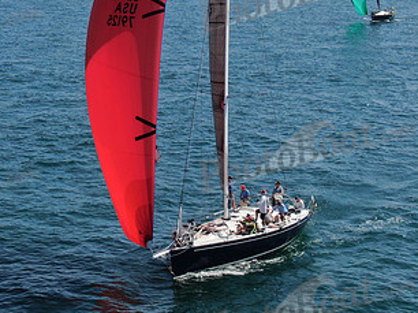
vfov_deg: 16.2
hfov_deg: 21.4
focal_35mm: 91
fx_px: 1098
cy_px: 94
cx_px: 120
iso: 100
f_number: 3.8
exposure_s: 1/1000
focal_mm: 8.6
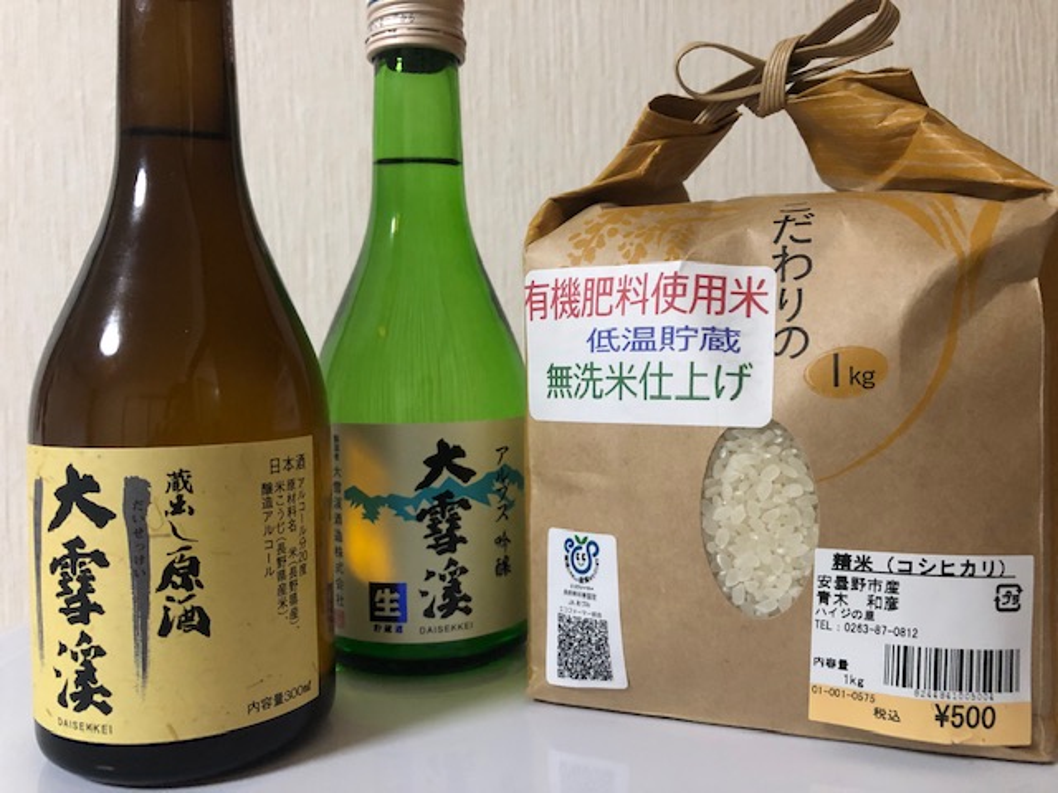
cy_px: 396
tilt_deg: -2.8
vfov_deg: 49.7
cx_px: 529
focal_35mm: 28
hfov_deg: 63.4
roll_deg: +0.8
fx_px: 856
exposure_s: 1/15
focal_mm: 3.99
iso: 100
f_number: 1.8
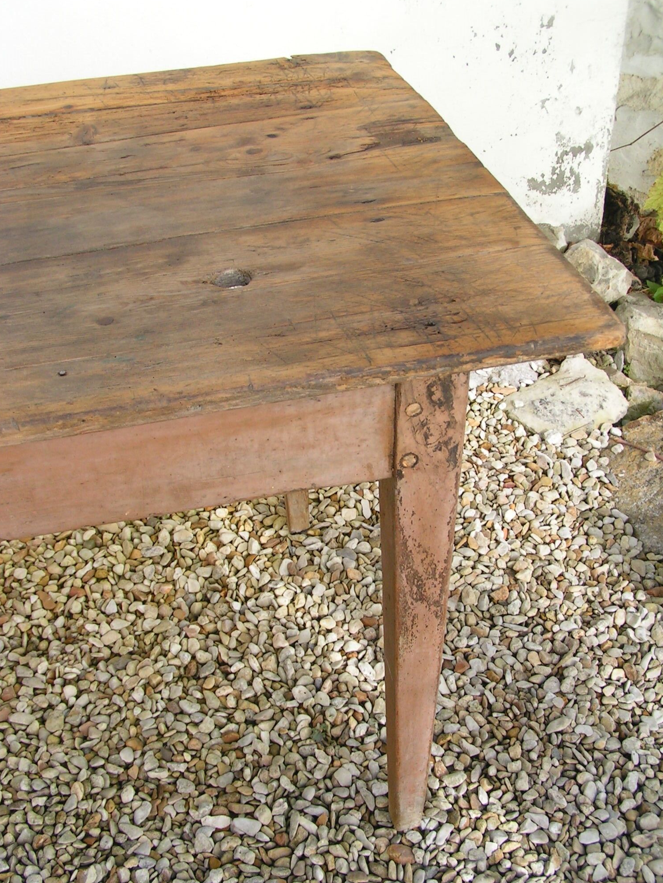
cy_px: 447
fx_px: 996
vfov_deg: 47.9
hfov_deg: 36.8
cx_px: 335
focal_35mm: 39
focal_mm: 5.8
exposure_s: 1/100
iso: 50
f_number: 5.6
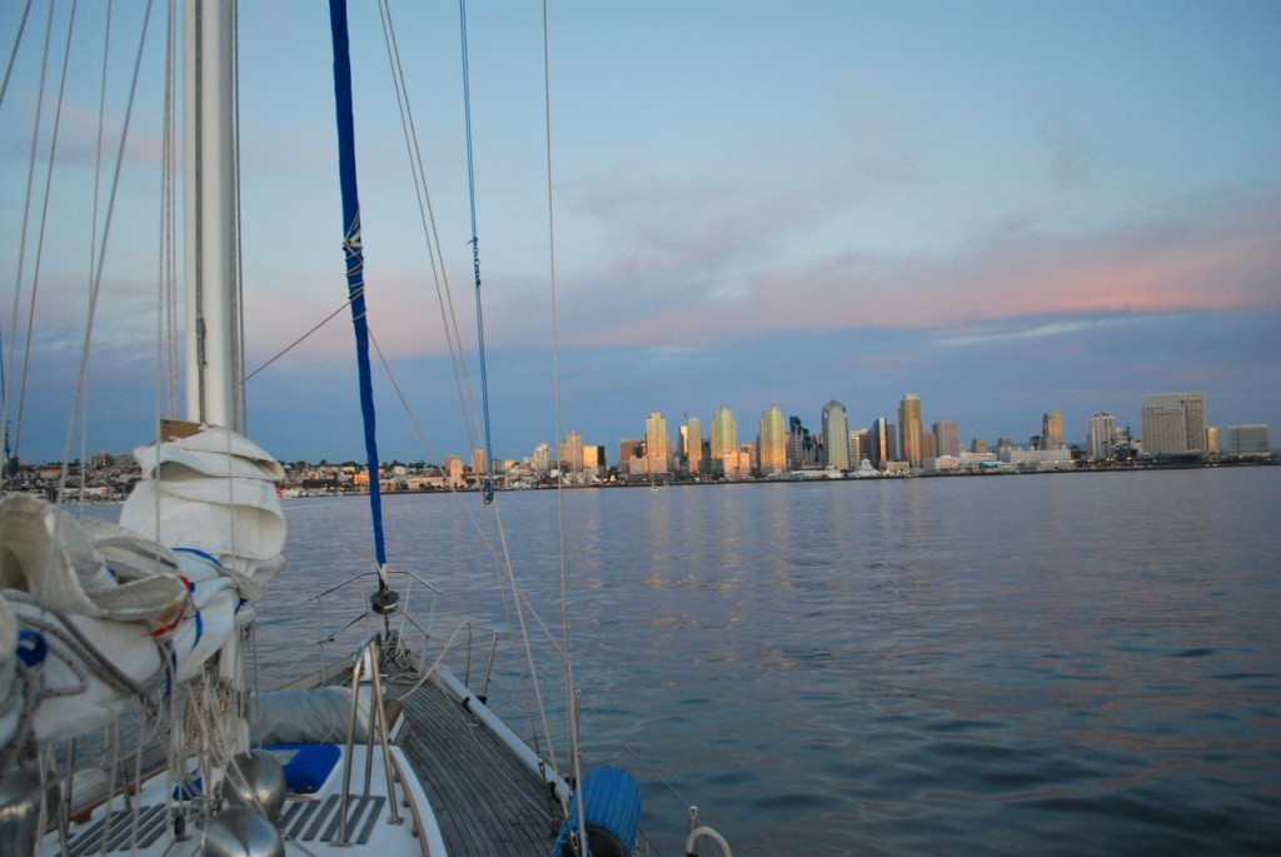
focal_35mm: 27
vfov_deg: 48.0
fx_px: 962
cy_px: 428
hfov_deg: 67.3
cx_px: 640
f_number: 3.5
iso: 400
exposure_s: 1/80
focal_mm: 18
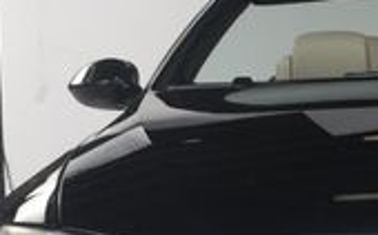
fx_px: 1544
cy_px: 235
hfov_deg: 13.6
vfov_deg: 8.7
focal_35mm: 150
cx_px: 436
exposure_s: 1/160
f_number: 10
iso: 100
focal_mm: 26
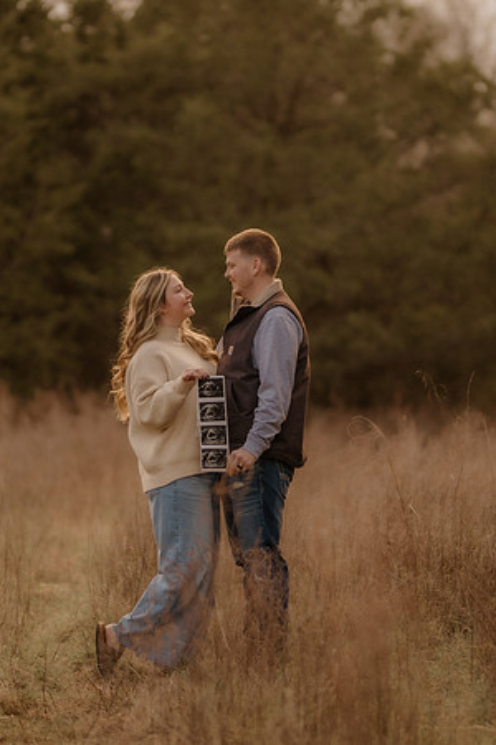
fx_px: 2624
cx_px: 248
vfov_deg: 16.1
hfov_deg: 10.8
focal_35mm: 127
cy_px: 372
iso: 320
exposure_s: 1/1000
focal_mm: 85
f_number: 1.4
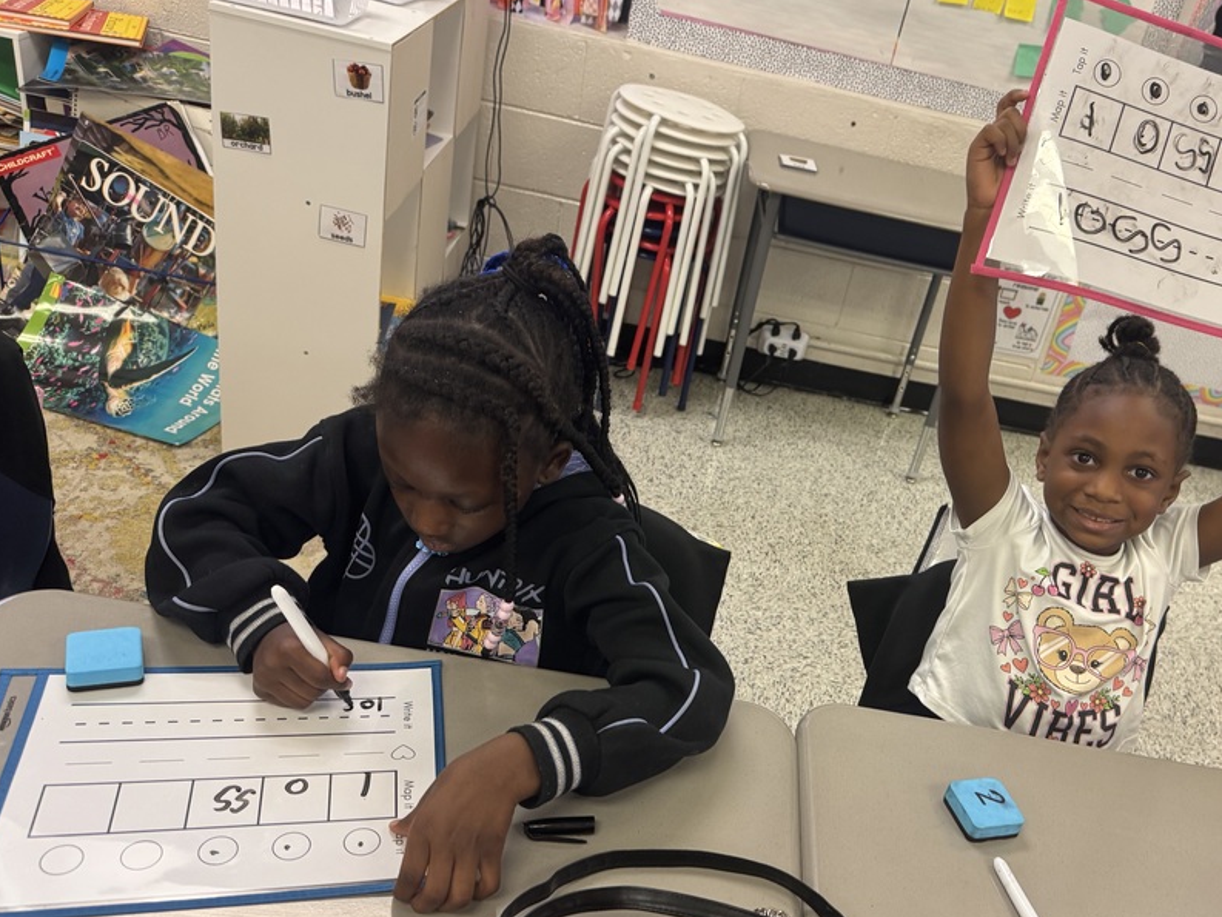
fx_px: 1095
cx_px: 780
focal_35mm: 31
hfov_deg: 57.5
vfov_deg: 45.4
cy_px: 518
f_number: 1.78
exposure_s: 1/120
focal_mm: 6.76
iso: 200
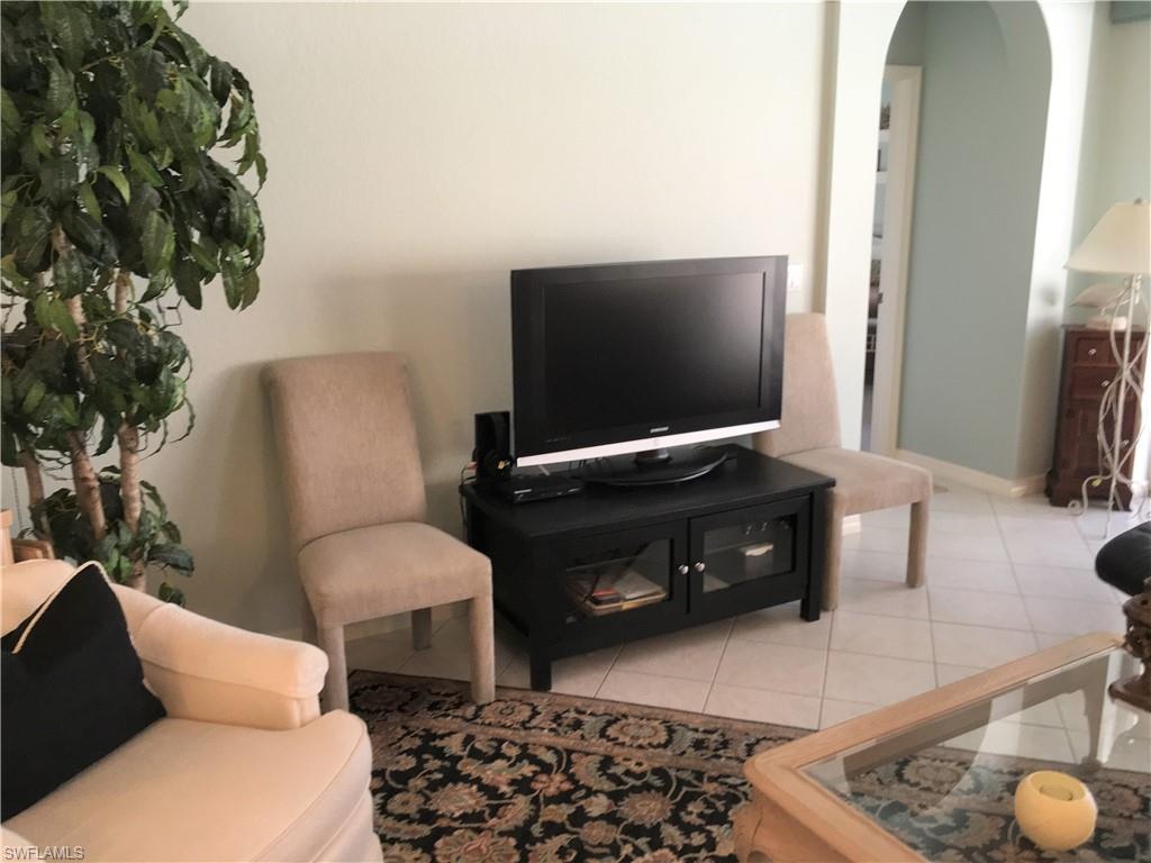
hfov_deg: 61.7
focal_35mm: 29
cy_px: 432
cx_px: 576
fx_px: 964
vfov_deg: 48.2
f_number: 2.2
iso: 100
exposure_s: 1/30
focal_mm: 4.15
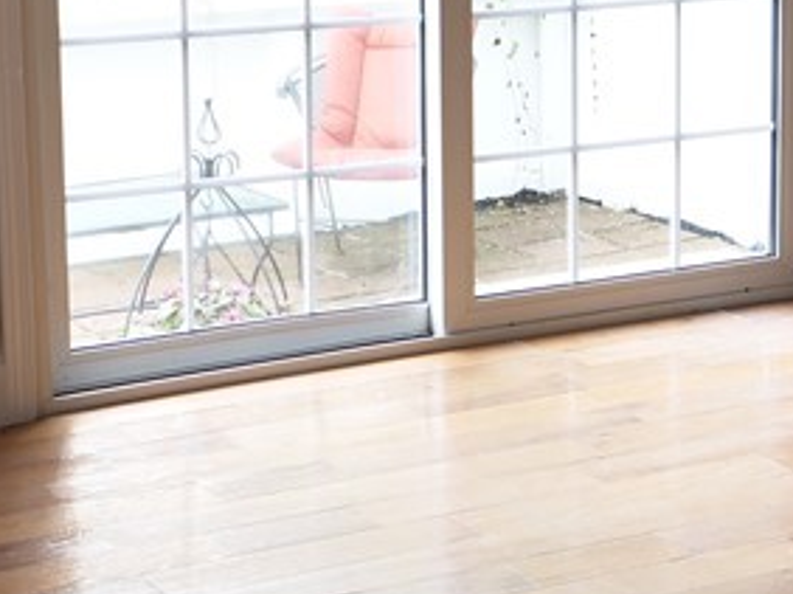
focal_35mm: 109
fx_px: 2495
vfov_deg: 13.5
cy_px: 96
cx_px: 658
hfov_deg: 17.9
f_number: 3
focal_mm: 15
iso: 200
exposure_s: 1/80
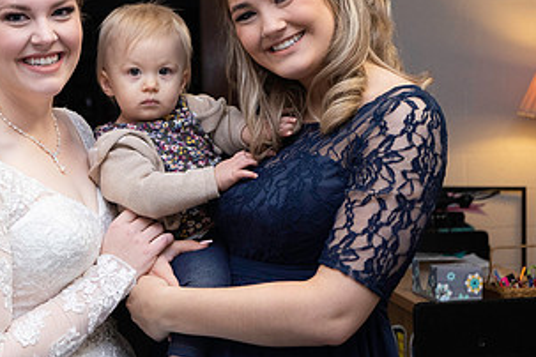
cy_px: 150
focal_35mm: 104
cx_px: 163
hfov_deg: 19.6
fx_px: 1548
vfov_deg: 13.2
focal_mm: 50
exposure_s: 1/200
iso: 640
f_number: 4.5
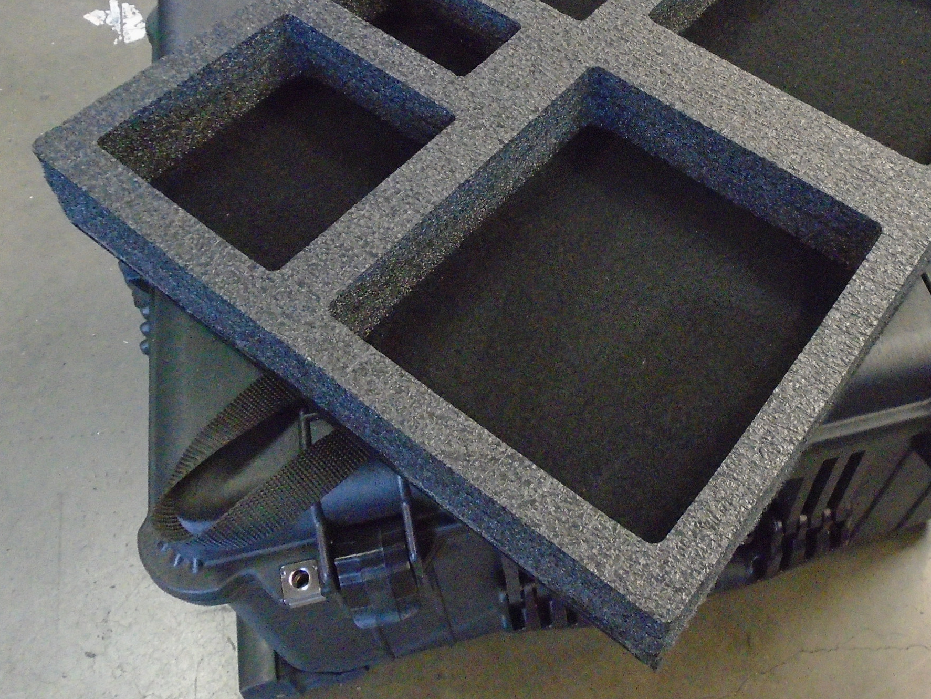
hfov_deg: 47.7
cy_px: 229
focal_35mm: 38
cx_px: 656
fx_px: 1022
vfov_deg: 37.3
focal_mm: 4.6
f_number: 3.2
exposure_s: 1/30
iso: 800
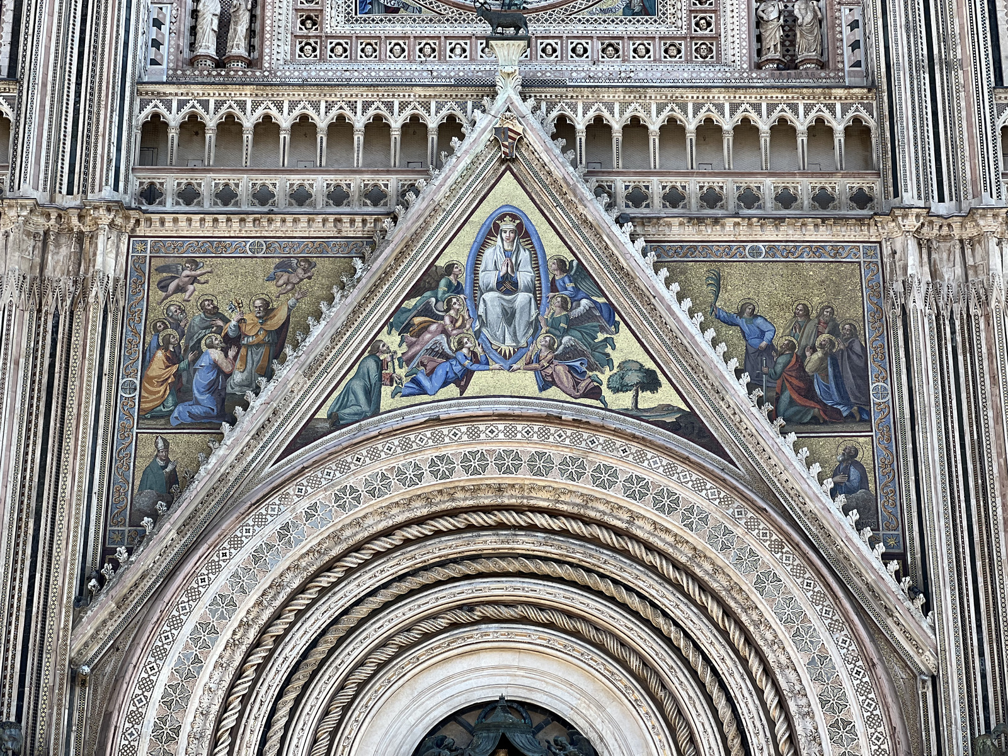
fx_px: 2242
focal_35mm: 77
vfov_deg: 19.1
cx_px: 504
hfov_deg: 25.3
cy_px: 378
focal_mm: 9
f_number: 2.8
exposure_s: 1/220
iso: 32
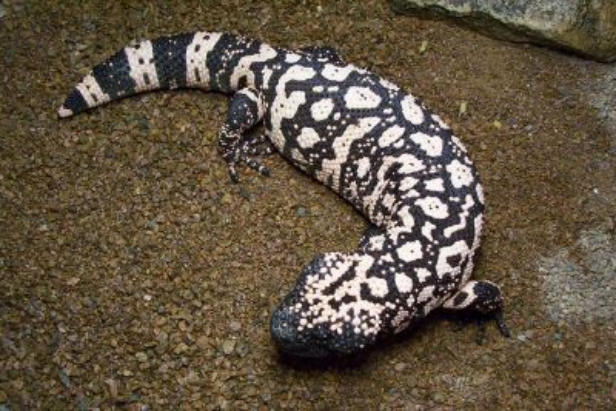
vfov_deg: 31.2
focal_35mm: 43
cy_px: 206
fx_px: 736
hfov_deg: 45.4
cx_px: 308
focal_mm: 5.77
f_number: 2.73
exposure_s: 1/93.5
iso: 200
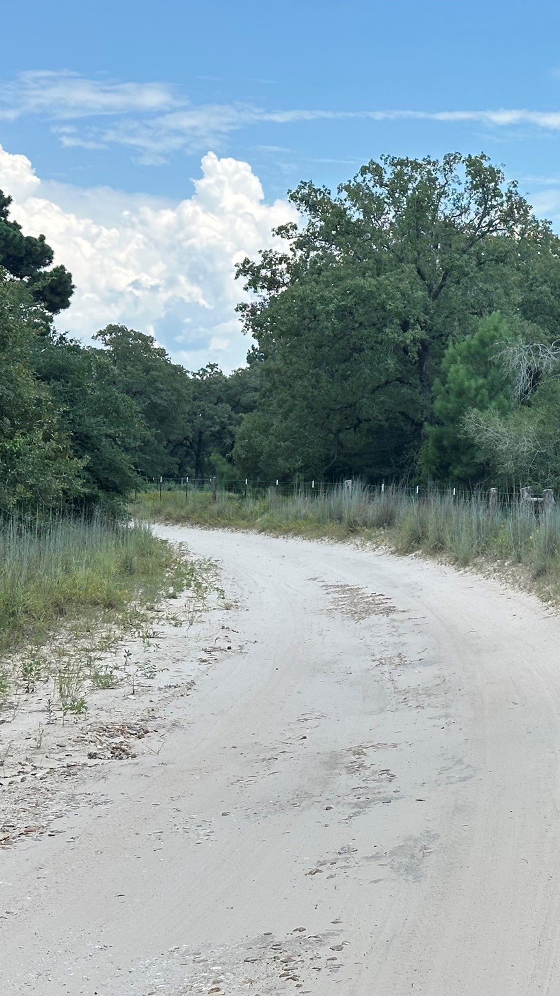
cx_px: 557
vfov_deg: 30.1
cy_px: 498
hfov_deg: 16.9
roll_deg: -1.0
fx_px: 1847
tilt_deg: -2.1
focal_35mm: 70
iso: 64
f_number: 1.78
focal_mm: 6.86
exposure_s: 1/2070
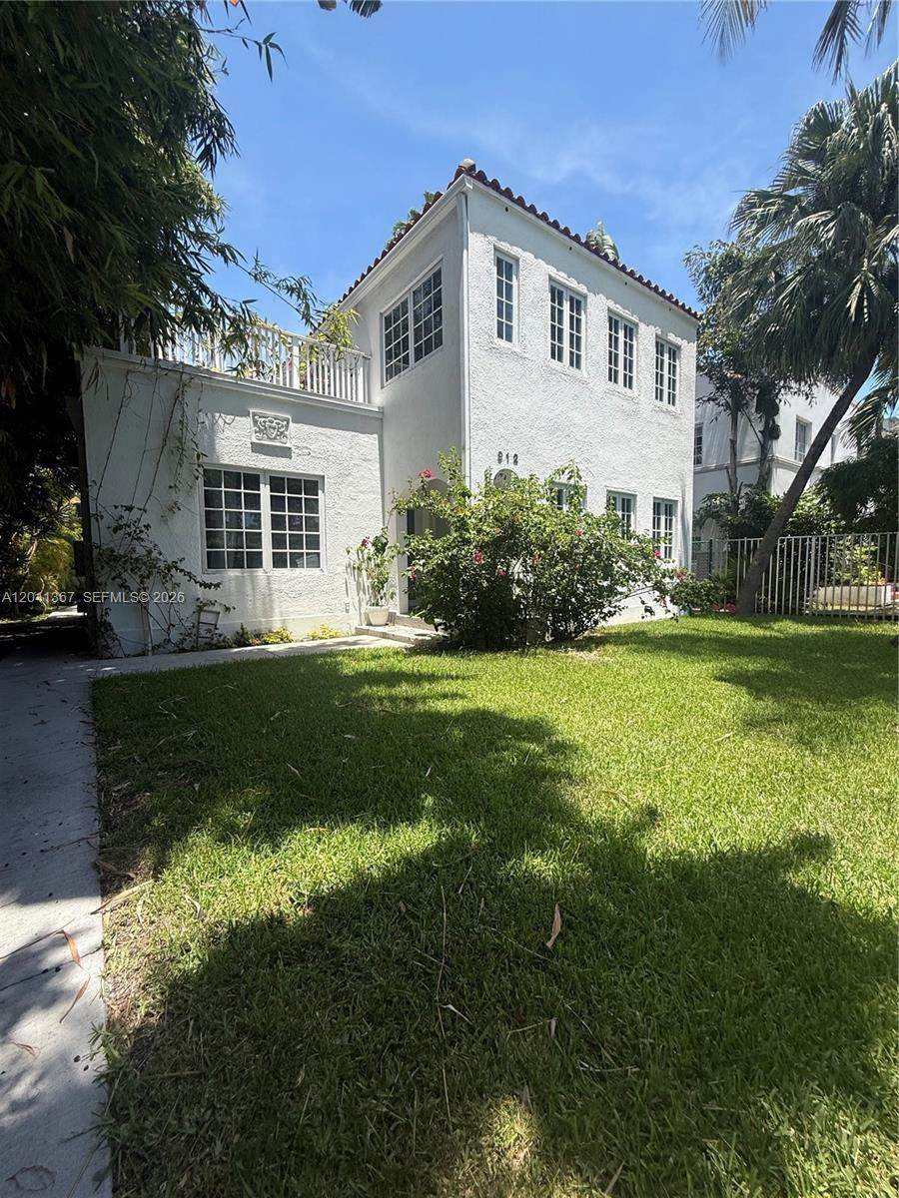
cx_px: 450
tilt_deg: -3.1
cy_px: 599
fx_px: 485
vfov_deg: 102.1
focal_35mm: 14
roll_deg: +0.3
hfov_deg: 85.7
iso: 50
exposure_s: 1/1399
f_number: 2.2
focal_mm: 2.22
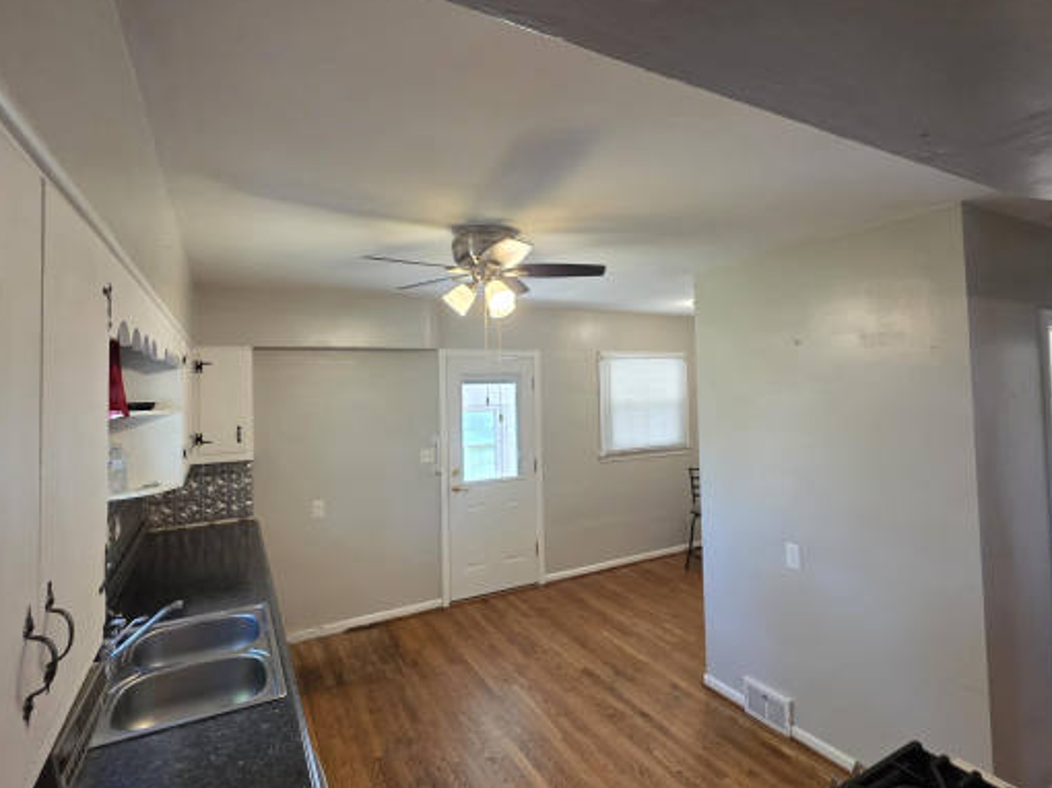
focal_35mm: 17
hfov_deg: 91.0
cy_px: 353
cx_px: 546
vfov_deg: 74.5
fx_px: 516
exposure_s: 1/60
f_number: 1.9
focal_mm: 2.2
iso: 200
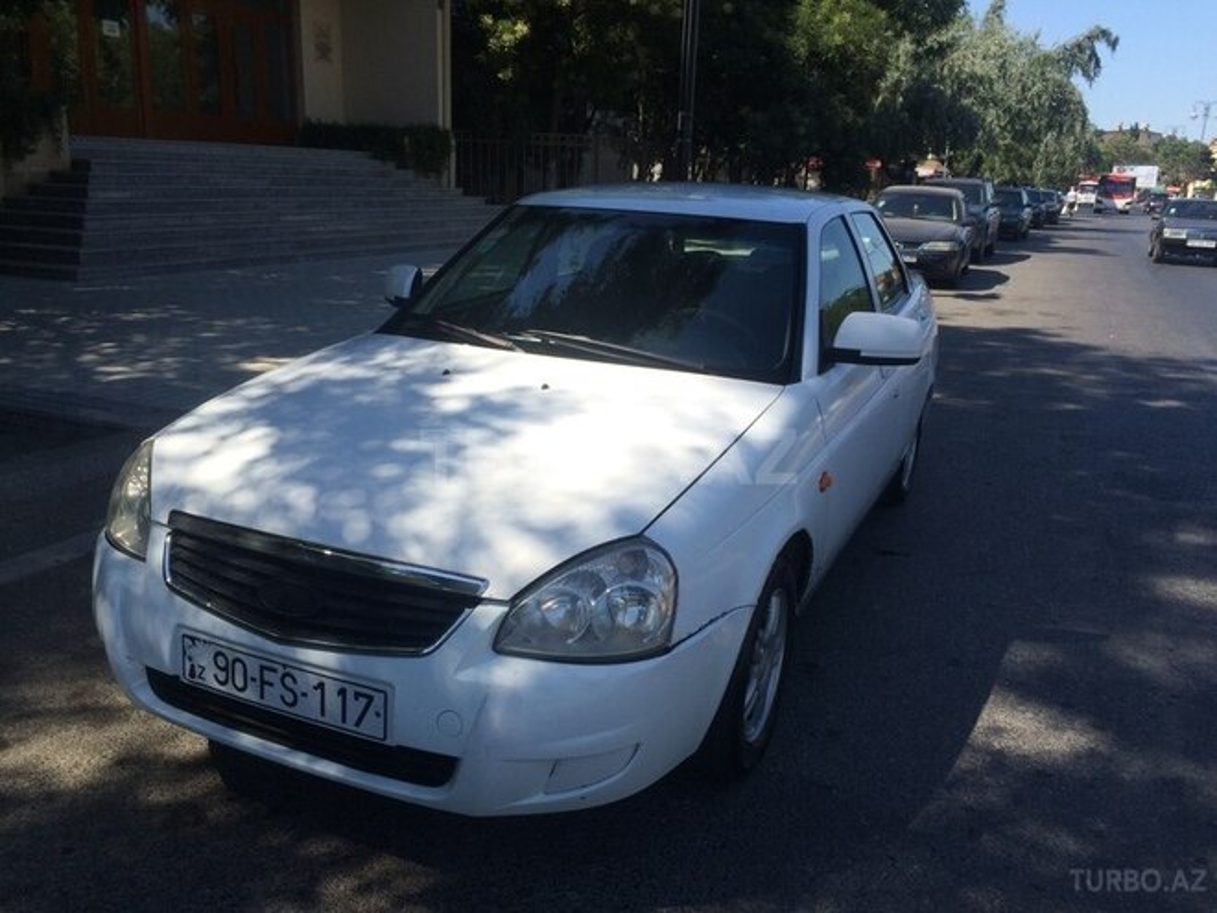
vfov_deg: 48.2
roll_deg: -1.3
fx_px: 1020
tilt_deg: -14.3
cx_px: 608
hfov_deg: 61.7
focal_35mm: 29
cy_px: 456
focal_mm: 4.15
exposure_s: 1/1414
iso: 32
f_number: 2.2
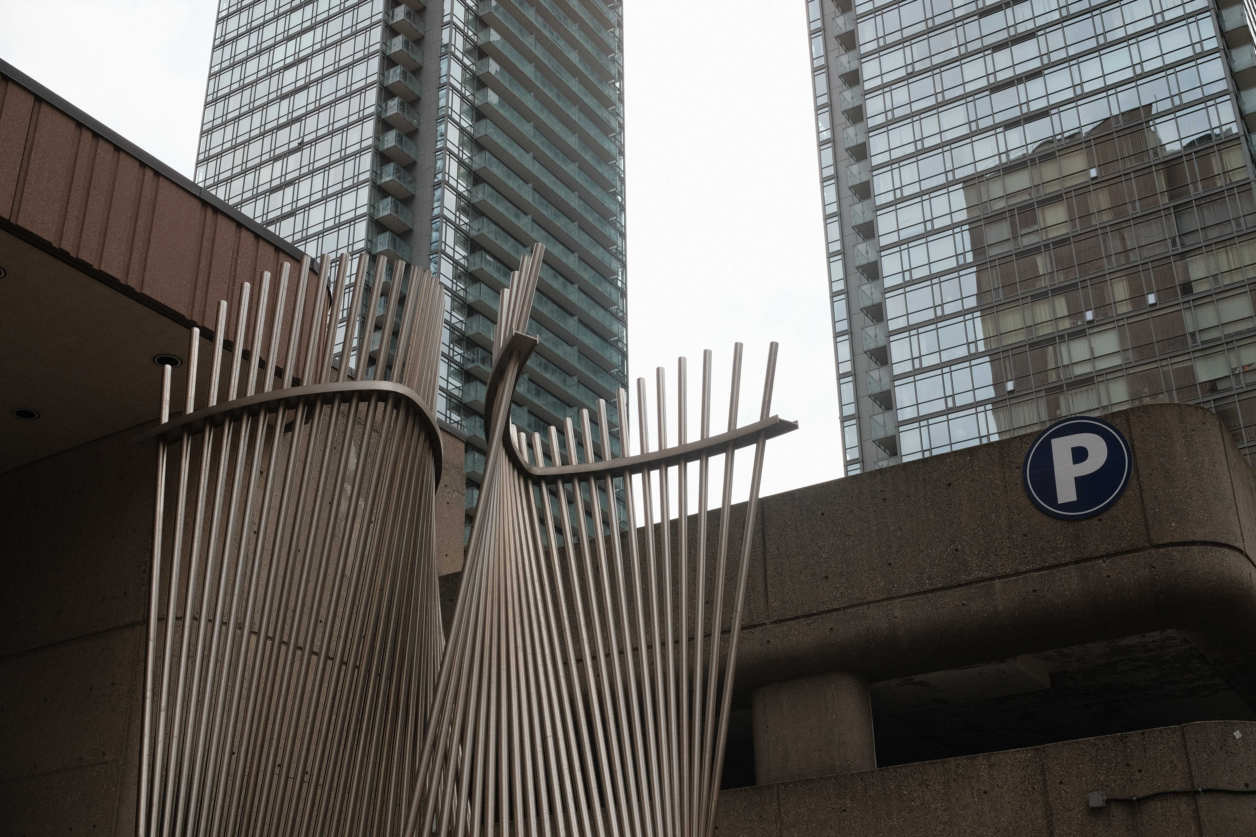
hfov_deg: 47.4
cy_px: 418
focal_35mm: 41
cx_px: 628
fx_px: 1430
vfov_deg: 32.6
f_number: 11
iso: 400
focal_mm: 27
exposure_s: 1/500
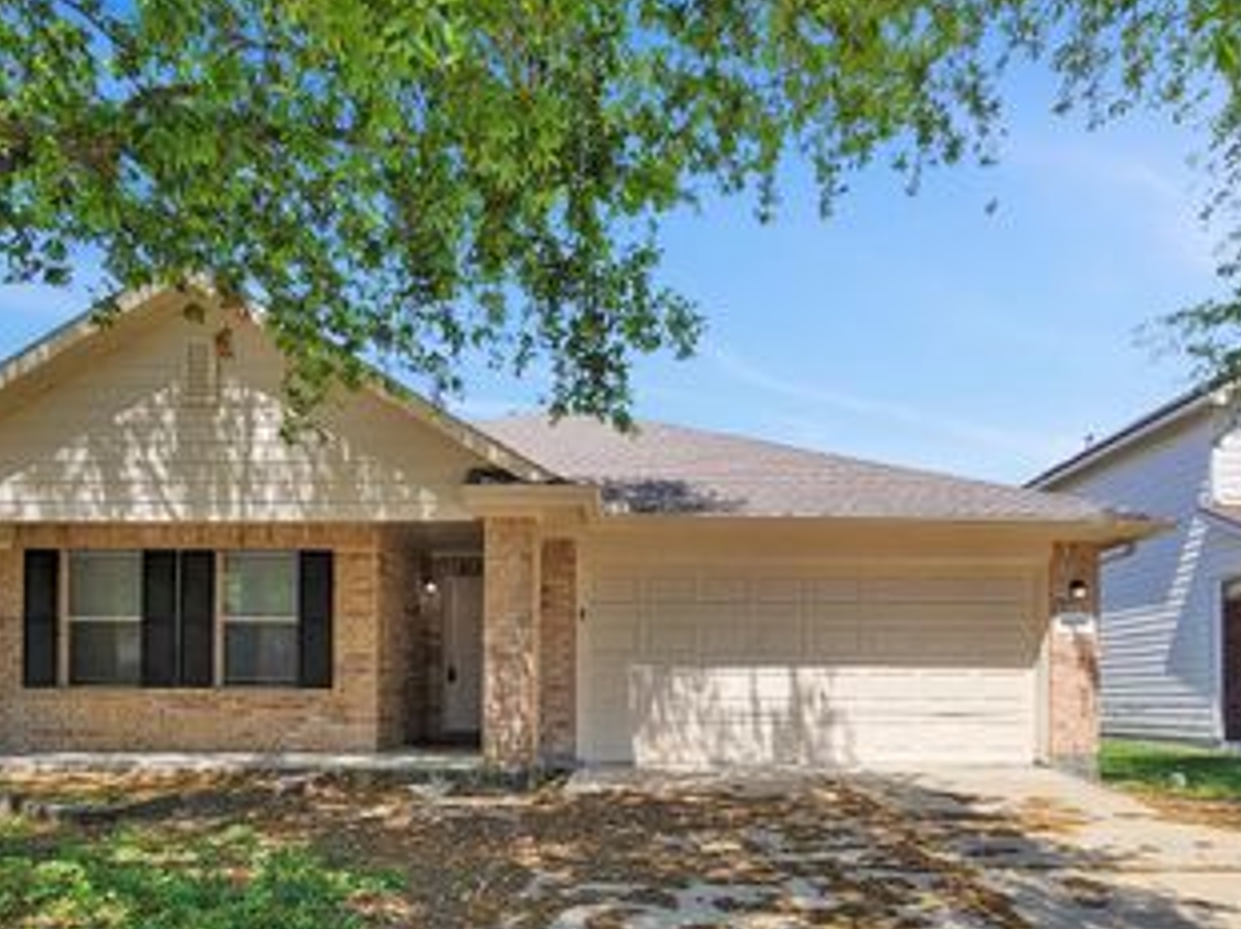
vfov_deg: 61.0
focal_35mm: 21
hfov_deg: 79.0
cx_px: 641
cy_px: 659
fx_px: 752
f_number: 2.2
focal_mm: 2.2
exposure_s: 1/1000
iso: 50
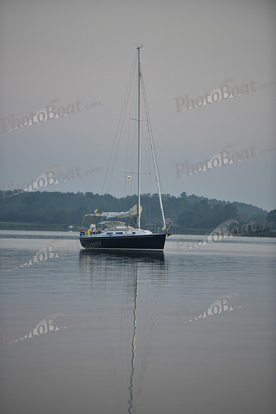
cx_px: 138
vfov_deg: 11.4
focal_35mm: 180
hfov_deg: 7.6
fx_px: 2069
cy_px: 207
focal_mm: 180
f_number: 2.8
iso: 320
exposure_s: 1/500
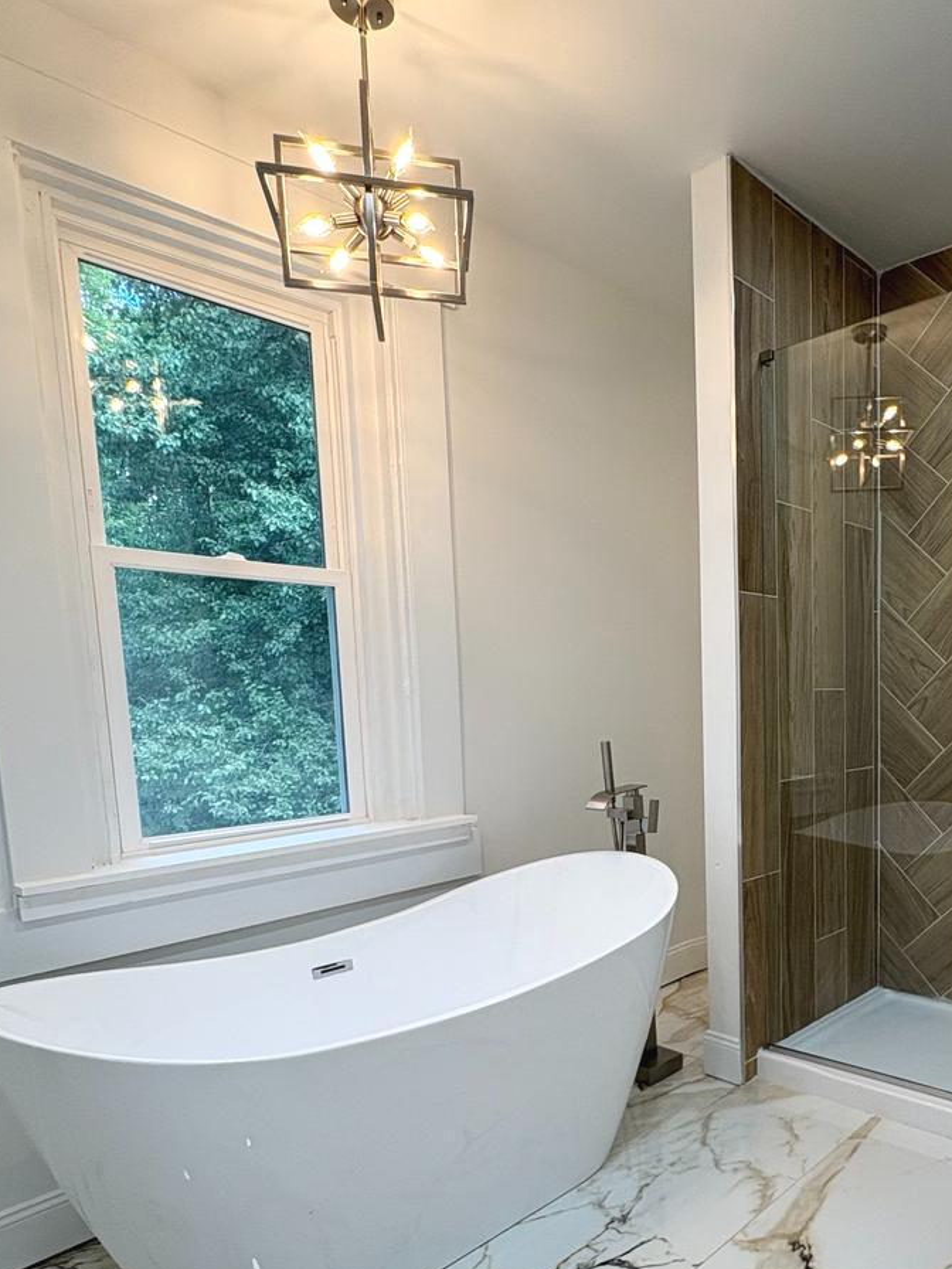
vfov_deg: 70.1
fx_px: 880
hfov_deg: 55.0
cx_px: 670
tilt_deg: -5.8
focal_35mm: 24
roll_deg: +1.7
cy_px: 813
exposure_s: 1/120
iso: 100
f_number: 2.2
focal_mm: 2.22
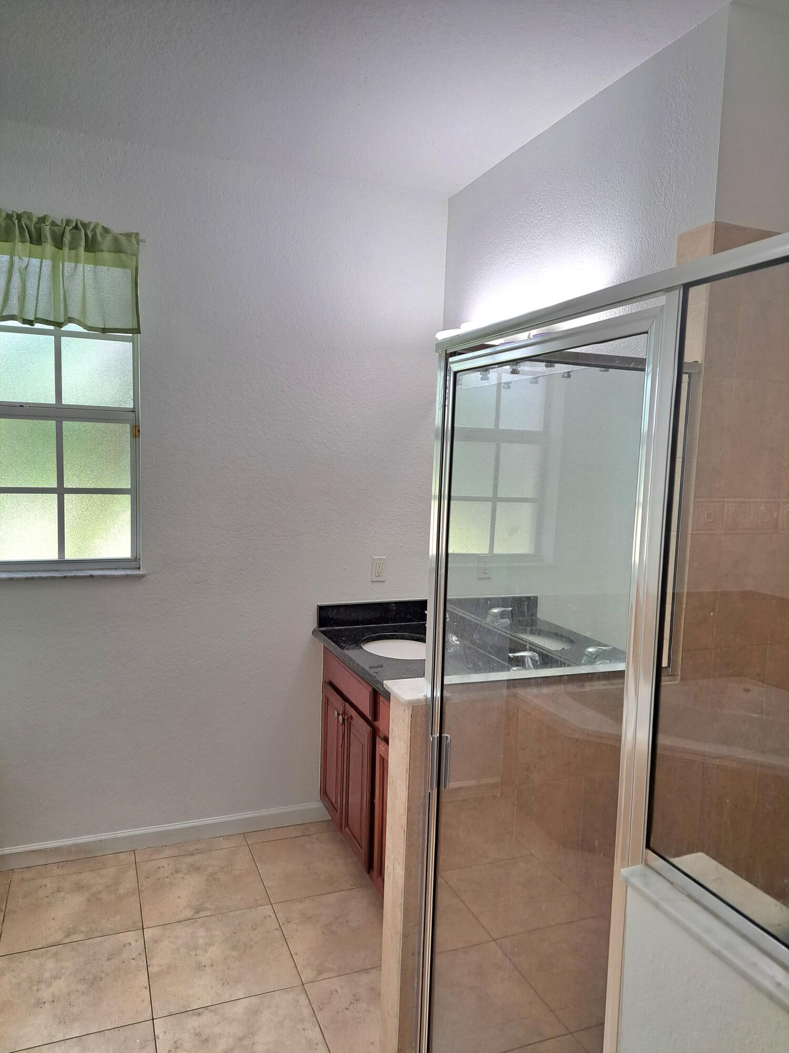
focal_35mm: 24
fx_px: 729
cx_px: 394
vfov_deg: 71.6
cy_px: 526
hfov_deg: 56.8
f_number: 1.8
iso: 50
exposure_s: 1/120
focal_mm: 5.23
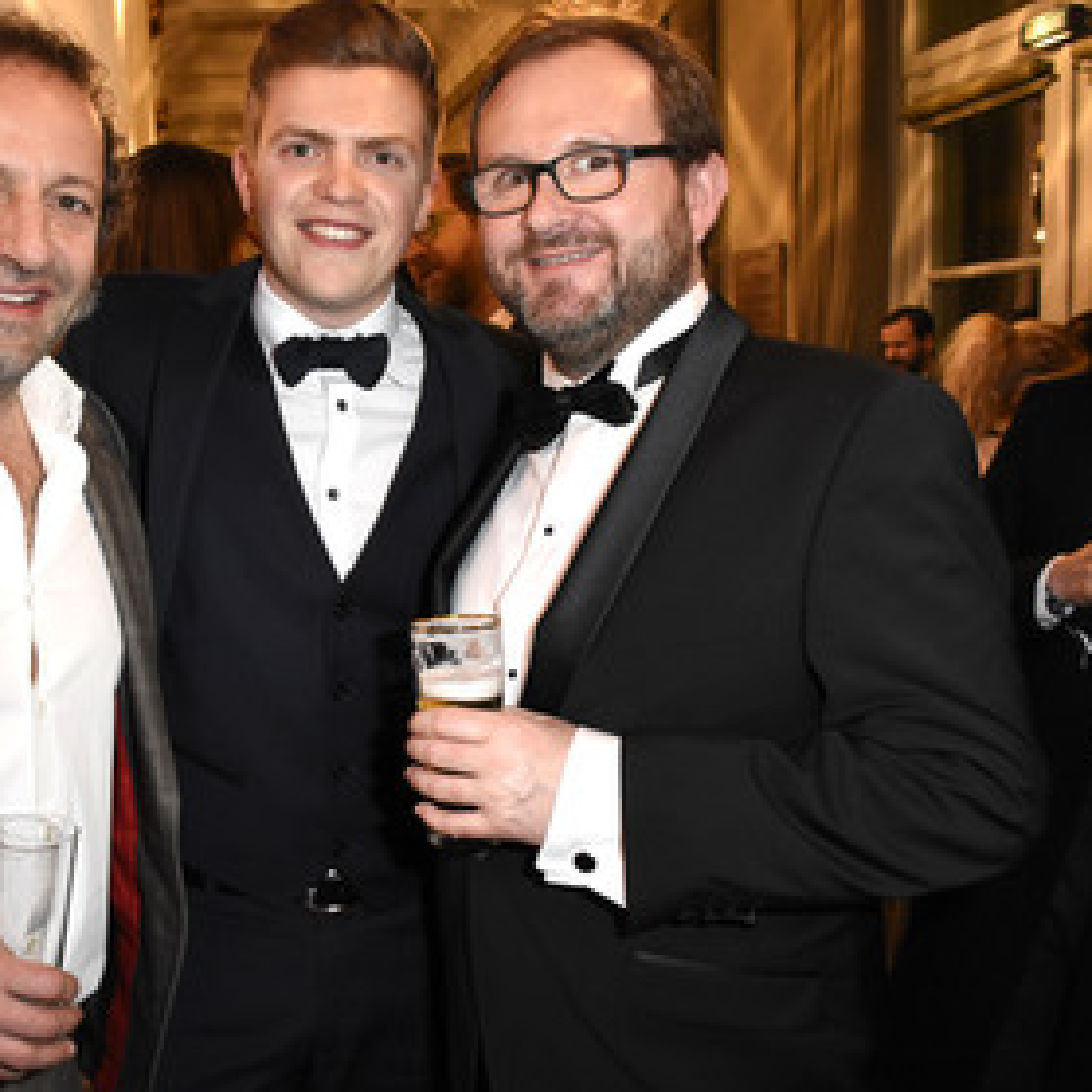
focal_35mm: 37
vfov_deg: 44.9
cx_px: 276
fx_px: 1321
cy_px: 540
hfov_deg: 43.5
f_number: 6.3
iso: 3200
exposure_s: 1/60
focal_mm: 18
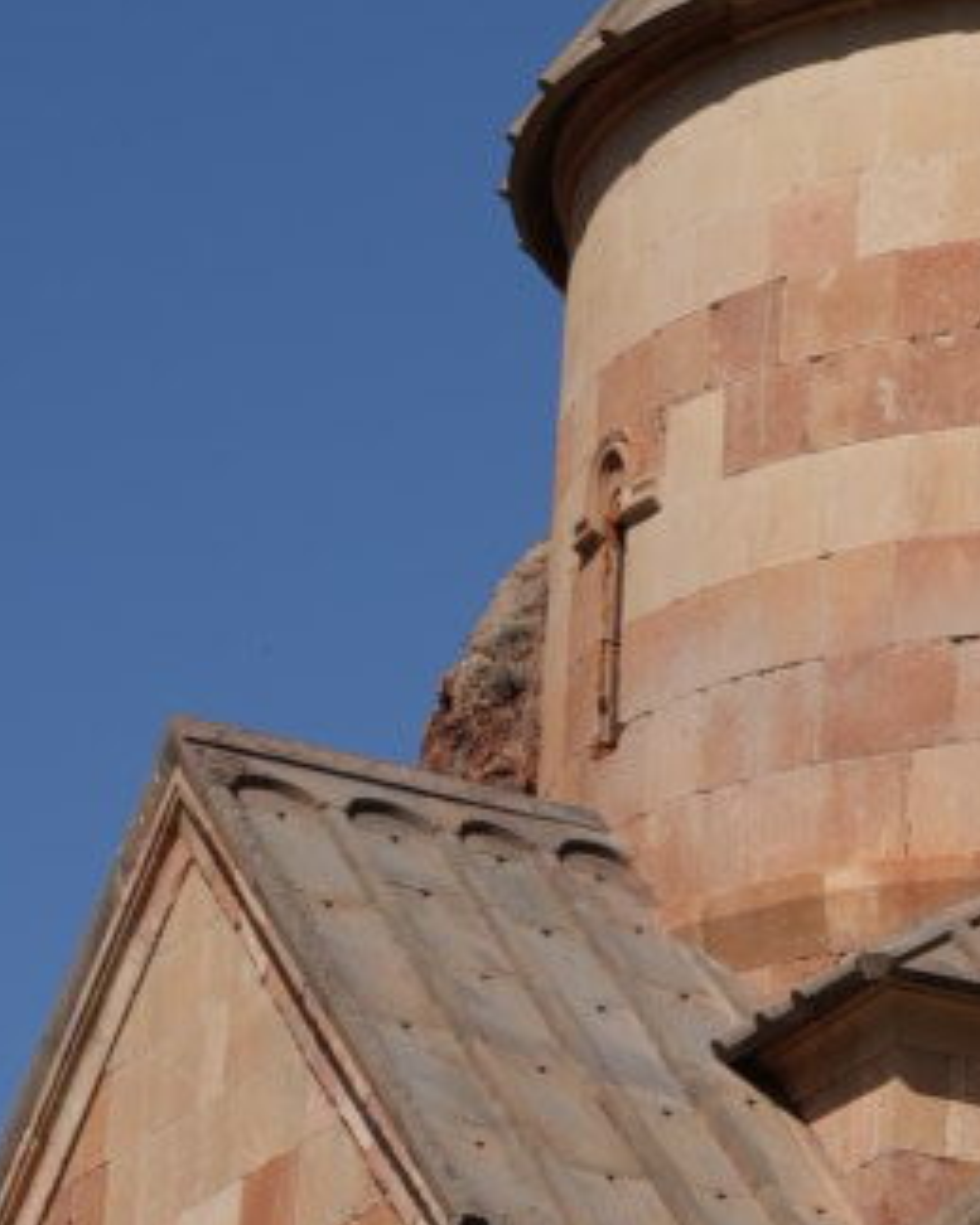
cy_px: 147
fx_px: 7523
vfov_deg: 9.3
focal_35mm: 207
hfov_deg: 7.3
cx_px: 1589
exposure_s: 1/400
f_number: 10
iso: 125
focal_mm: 44.3
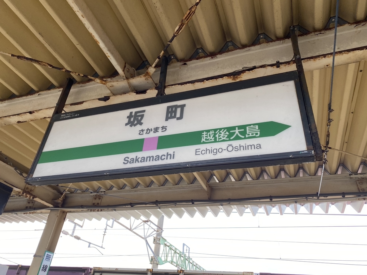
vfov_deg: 53.1
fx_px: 276
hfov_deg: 67.3
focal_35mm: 26
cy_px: 138
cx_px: 184
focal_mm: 4.25
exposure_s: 1/122
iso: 32
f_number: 1.8
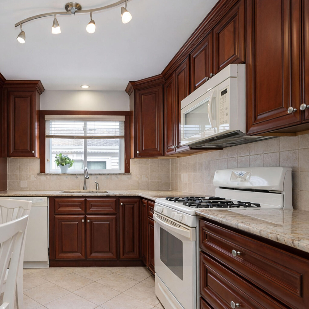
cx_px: 92
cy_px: 173
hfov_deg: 62.6
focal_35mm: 24
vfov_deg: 64.8
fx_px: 242
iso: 64
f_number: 4
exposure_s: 1/30
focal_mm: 16
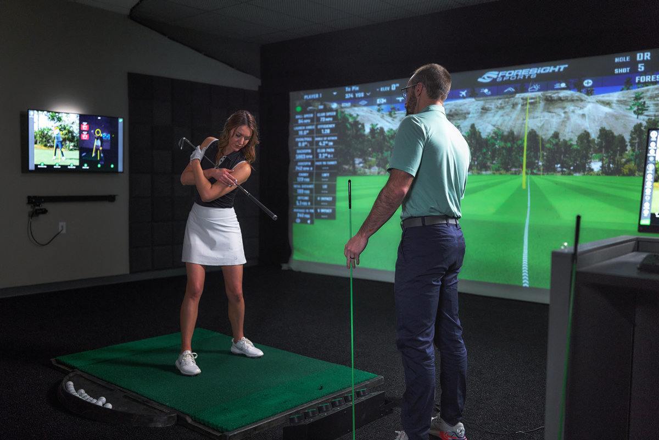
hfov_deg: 54.4
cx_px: 330
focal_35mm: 35
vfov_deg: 37.9
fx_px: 641
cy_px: 220
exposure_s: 1/200
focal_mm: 35
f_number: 2
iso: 1600
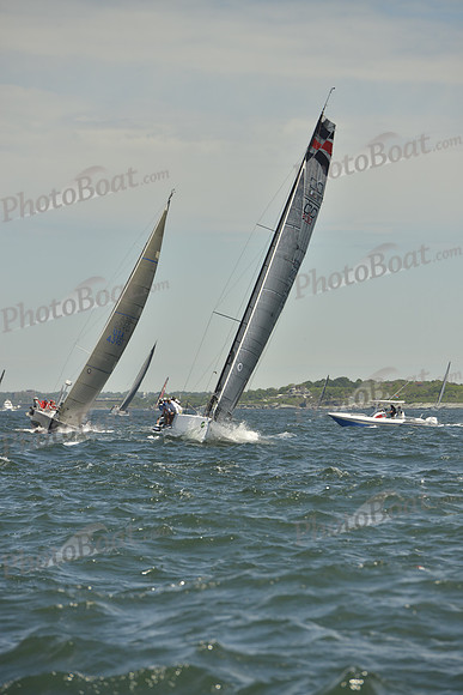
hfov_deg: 6.9
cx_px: 232
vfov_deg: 10.3
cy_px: 348
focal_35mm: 200
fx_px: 3856
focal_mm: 200
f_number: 8
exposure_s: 1/1600
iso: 280
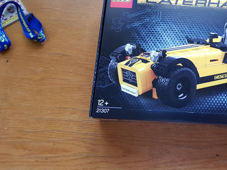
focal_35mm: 43
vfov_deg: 33.3
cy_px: 54
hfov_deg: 41.8
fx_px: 282
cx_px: 184
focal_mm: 4.3
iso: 160
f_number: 1.7
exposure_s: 1/30
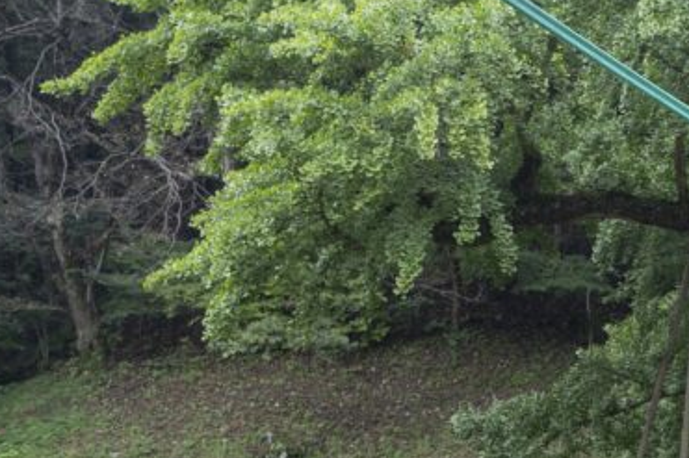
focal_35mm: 105
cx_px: 927
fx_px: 2009
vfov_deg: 13.0
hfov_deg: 18.0
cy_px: 290
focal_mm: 38
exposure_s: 1/60
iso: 200
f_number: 5
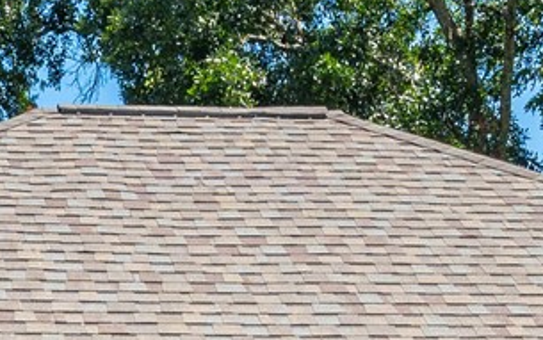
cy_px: 637
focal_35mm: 138
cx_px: 125
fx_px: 2043
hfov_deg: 15.1
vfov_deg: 9.0
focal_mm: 19
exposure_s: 1/160
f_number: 13
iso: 125
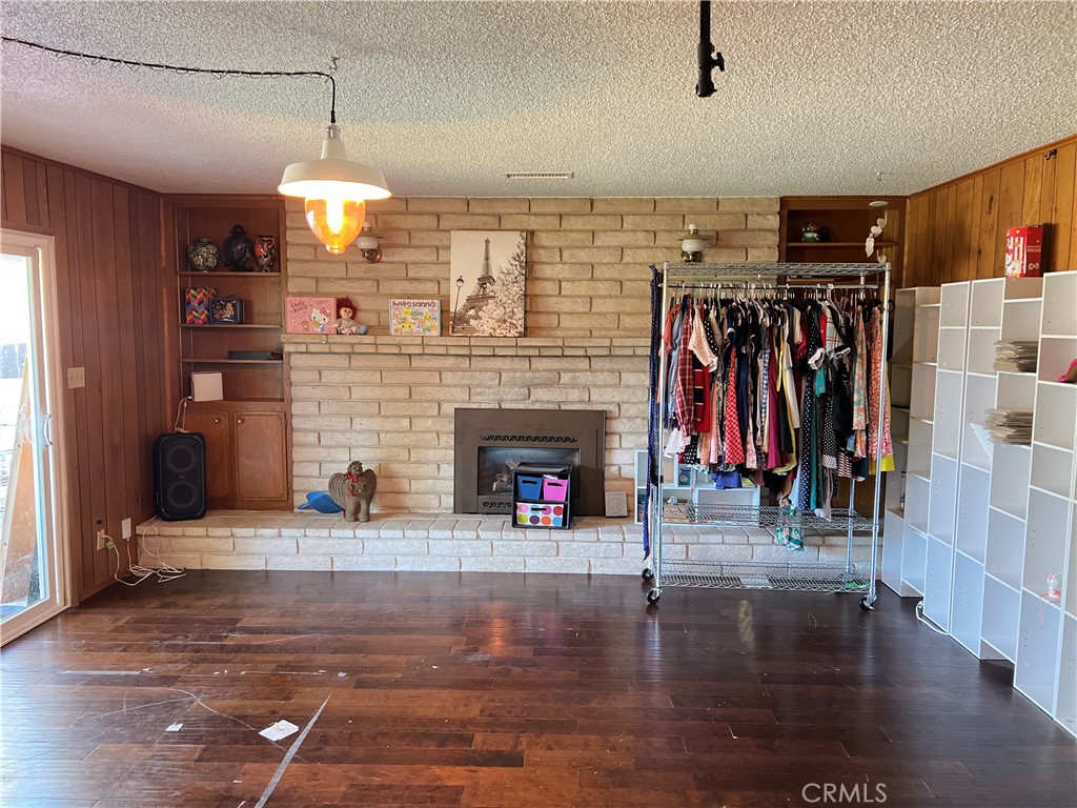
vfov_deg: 53.1
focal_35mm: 26
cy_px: 404
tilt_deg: -6.6
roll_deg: -0.3
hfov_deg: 67.3
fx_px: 809
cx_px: 538
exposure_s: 1/40
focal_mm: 5.7
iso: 500
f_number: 1.5
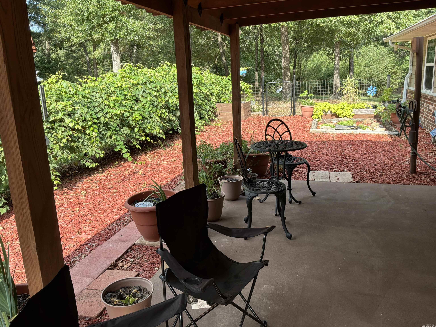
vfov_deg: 49.7
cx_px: 218
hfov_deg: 63.4
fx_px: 353
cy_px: 164
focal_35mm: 28
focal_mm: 3
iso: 25
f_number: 1.8
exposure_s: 1/324
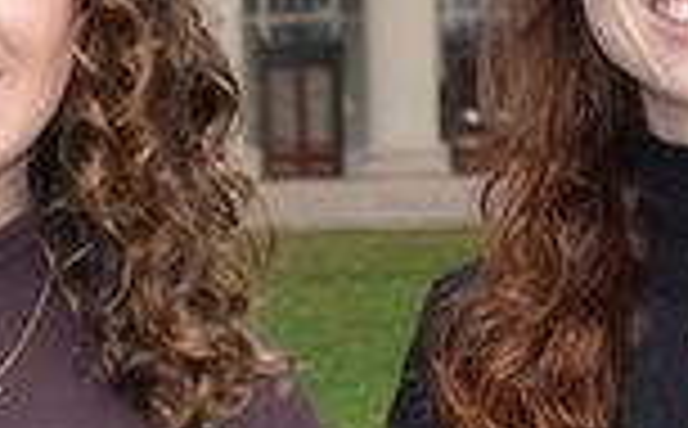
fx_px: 4043
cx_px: 616
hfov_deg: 9.7
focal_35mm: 216
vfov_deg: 6.0
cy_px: -70
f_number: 4.2
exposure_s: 1/200
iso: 100
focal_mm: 24
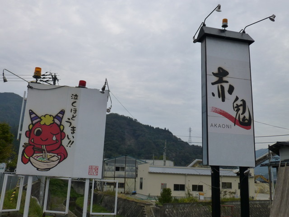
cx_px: 144
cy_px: 108
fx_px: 292
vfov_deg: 40.7
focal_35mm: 35
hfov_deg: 52.6
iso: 160
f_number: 3.7
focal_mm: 6.1
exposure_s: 1/640
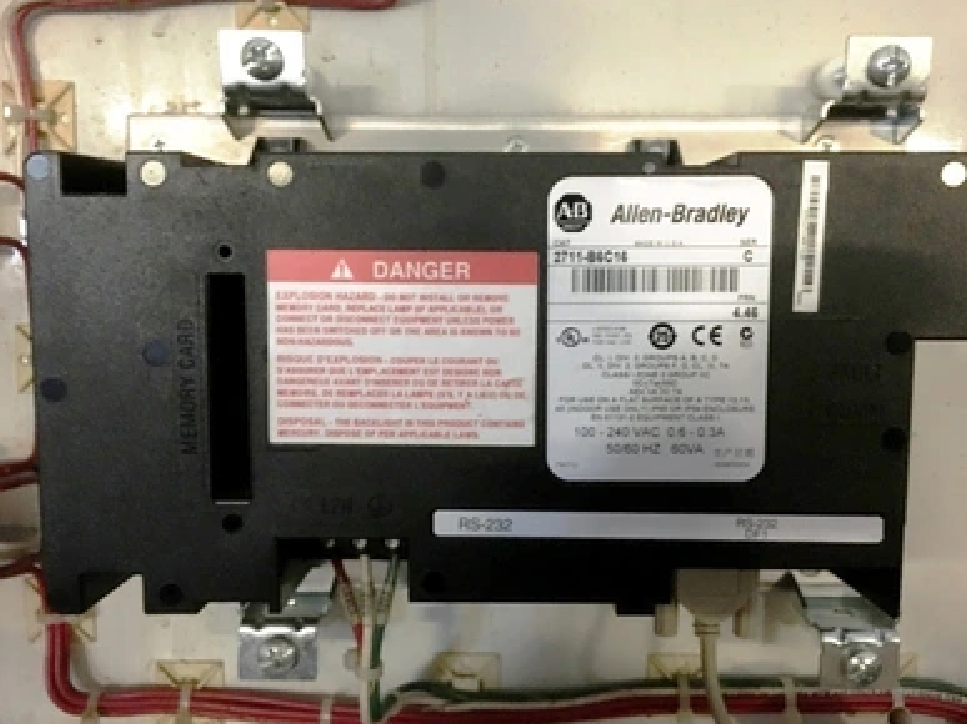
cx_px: 490
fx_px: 838
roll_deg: -1.4
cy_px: 352
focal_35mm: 30
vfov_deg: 46.8
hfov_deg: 60.0
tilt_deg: -6.9
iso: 500
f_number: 2.2
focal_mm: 4.15
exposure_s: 1/15
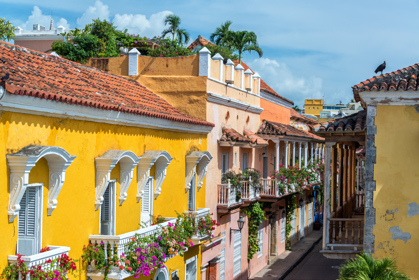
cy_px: 140
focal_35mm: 62
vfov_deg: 21.9
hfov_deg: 32.4
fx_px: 722
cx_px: 210
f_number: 8
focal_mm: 62
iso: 200
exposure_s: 1/320
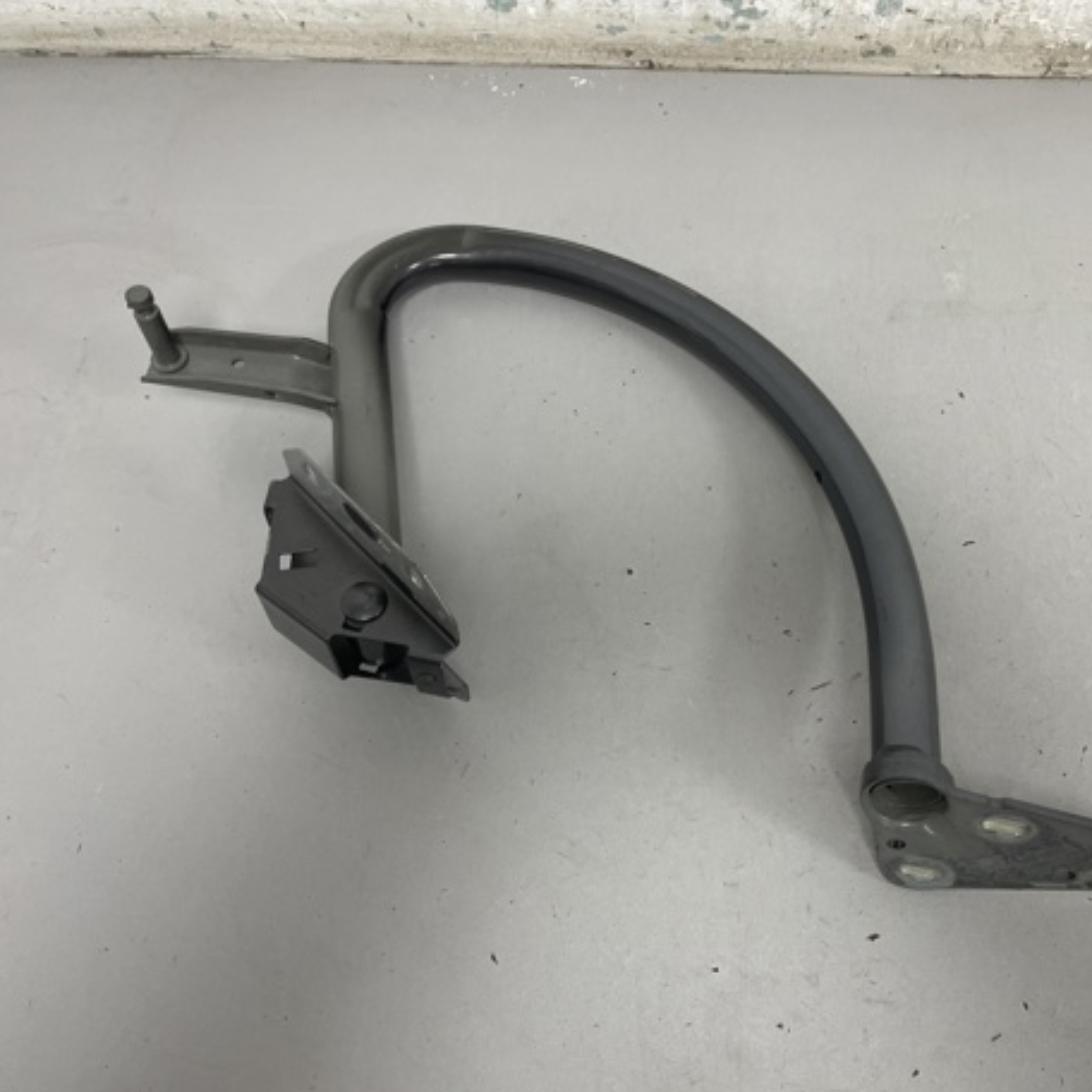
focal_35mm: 31
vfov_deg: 52.5
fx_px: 1106
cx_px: 685
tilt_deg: -66.6
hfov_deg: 52.0
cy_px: 532
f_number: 1.6
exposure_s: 1/100
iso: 100
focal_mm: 5.1
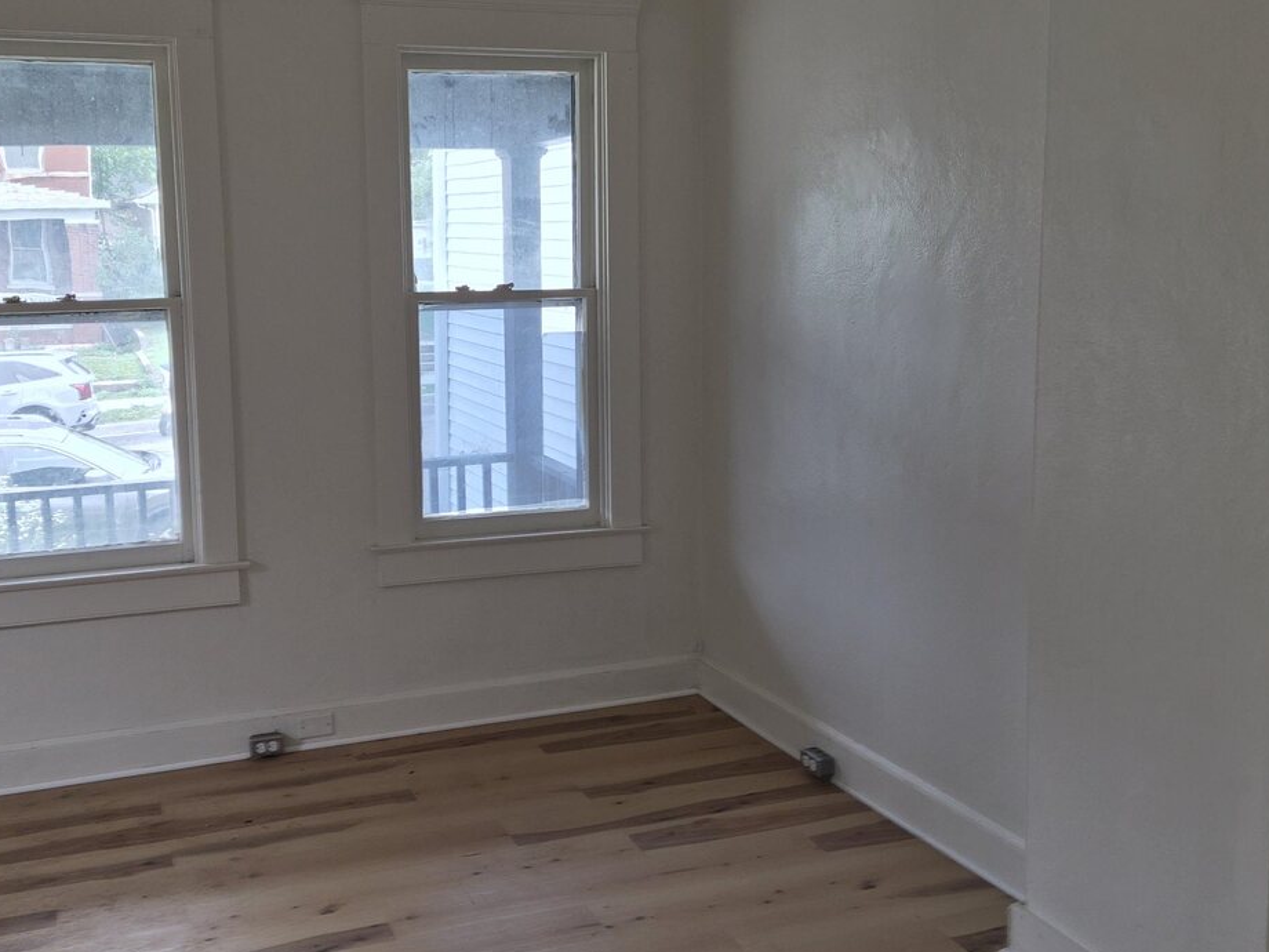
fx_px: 1320
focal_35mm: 36
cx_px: 514
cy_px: 381
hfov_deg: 51.1
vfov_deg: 39.5
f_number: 1.8
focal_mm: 5.4
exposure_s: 1/120
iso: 40
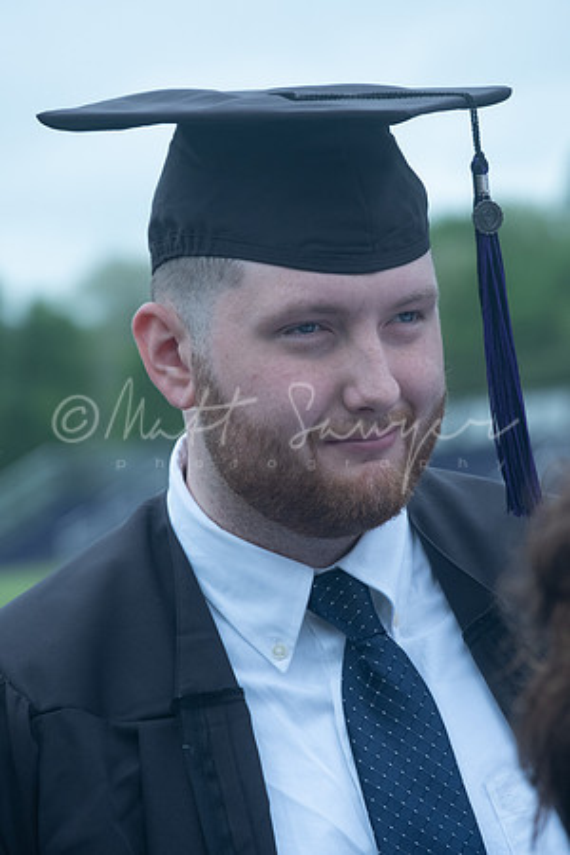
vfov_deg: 11.2
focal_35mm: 184
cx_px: 285
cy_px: 428
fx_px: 4370
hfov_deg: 7.5
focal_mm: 122.6
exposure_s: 1/1100
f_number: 5.6
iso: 800
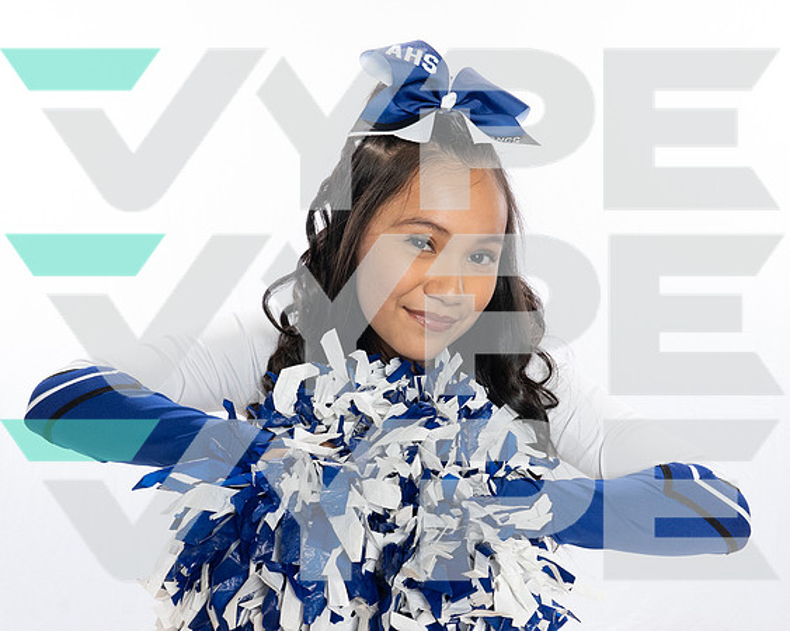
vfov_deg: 33.3
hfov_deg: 41.2
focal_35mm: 45
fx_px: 1050
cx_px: 373
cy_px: 394
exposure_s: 1/250
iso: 1250
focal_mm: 28
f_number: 9
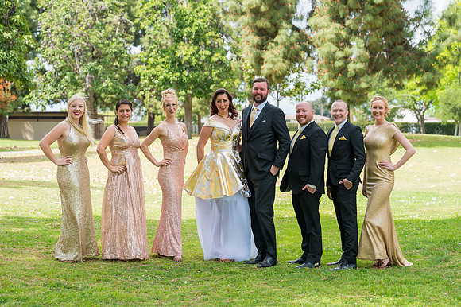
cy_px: 154
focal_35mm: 70
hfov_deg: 28.9
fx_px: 896
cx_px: 230
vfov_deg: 19.4
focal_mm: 70
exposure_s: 1/2500
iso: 500
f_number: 4
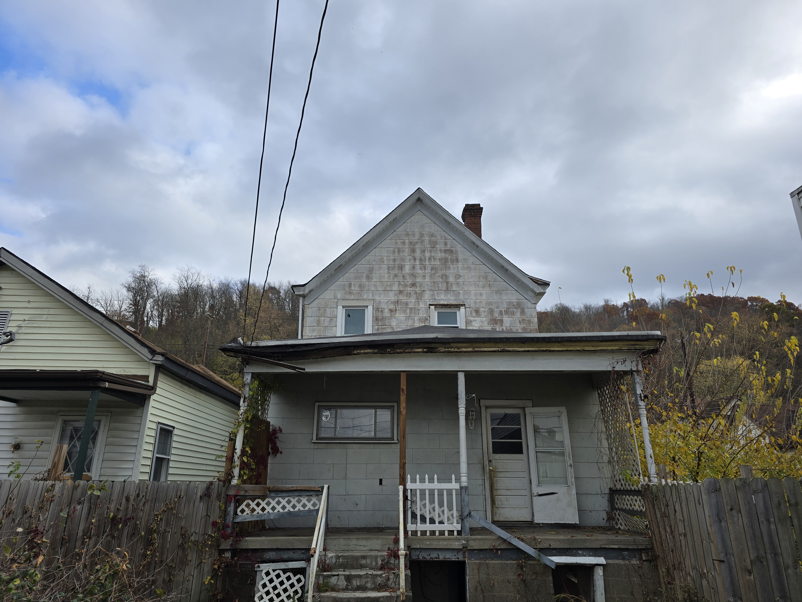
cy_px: 301
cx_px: 401
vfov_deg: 58.9
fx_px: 533
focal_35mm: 23
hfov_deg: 73.9
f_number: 1.7
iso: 12
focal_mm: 6.3
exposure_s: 1/345
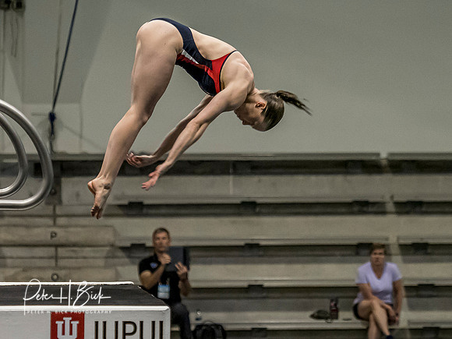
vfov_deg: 3.6
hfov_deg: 4.8
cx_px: 208
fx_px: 5365
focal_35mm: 411
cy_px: 91
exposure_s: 1/1000
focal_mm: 115
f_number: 2.8
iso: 4000
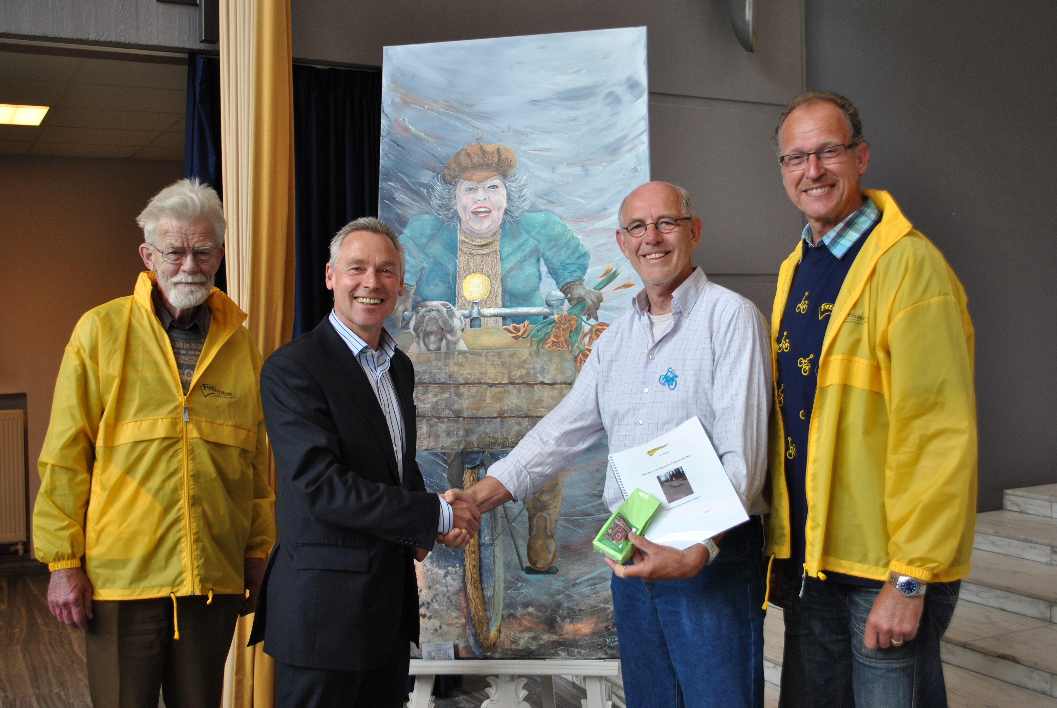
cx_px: 528
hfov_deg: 49.5
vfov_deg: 34.3
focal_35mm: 39
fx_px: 1146
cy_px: 354
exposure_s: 1/50
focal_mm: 26
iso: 200
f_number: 4.2
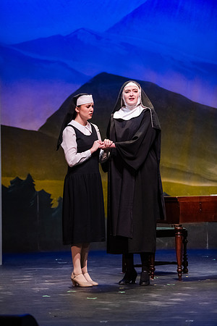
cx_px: 108
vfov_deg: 14.2
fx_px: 1311
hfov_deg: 9.5
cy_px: 163
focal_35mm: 145
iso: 5000
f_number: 3.2
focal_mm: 145
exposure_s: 1/200
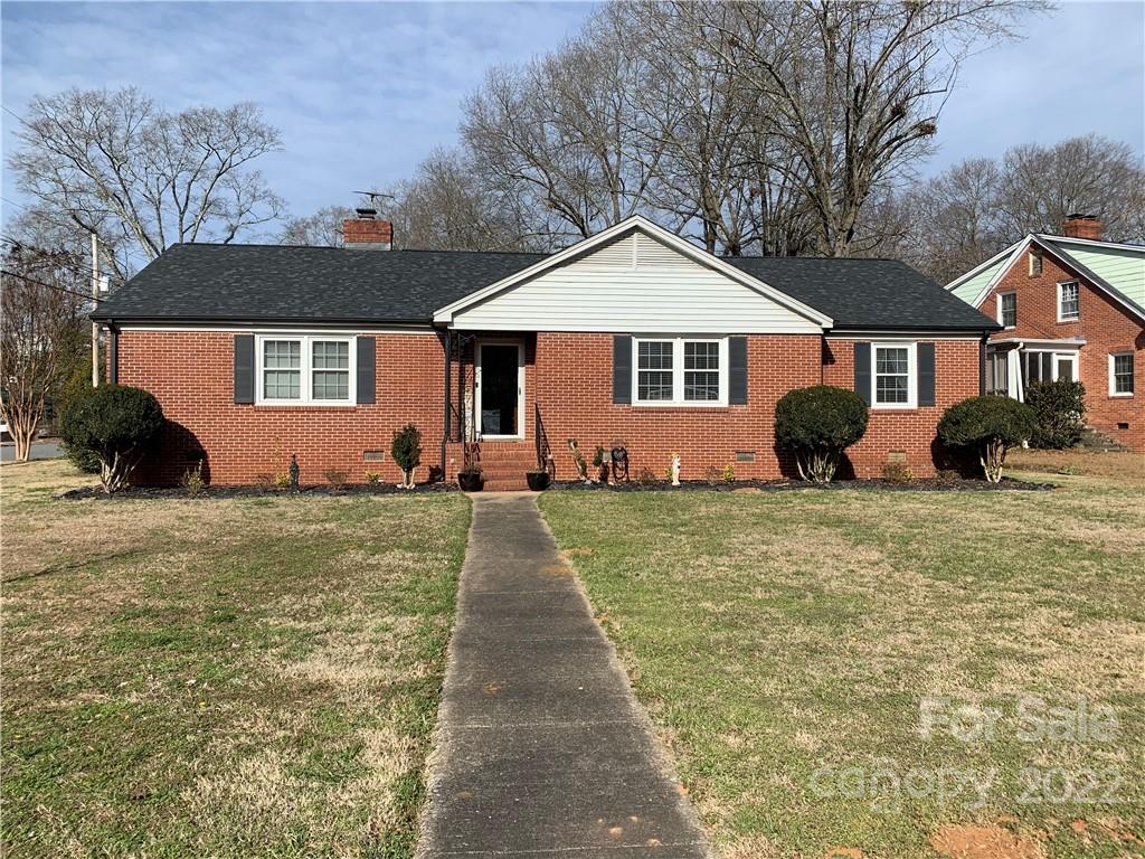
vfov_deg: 53.1
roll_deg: +0.2
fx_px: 860
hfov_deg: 67.3
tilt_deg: +1.4
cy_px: 430
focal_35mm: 26
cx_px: 572
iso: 25
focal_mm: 4.25
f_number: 1.8
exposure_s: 1/2833
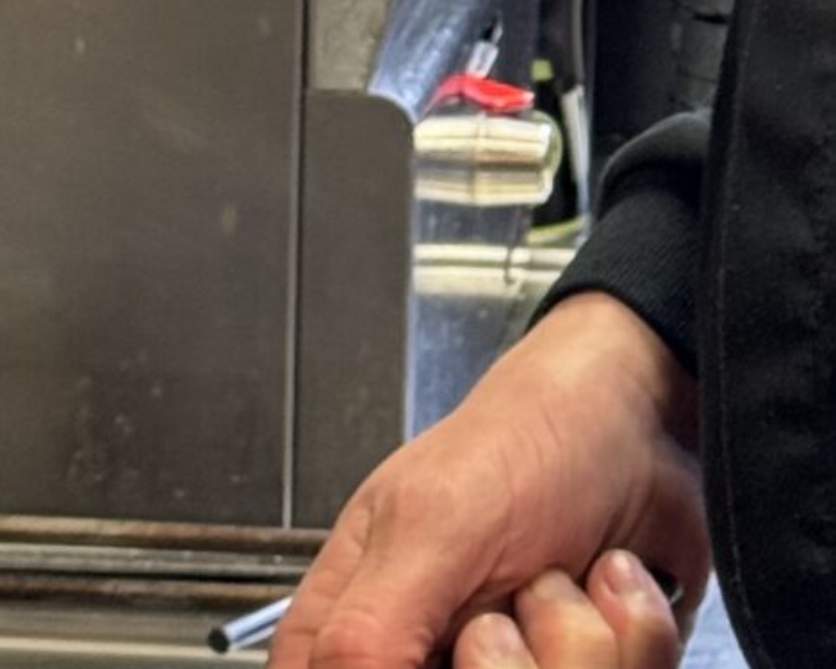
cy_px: -946
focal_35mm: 256
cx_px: 879
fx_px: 6333
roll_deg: -1.8
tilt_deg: -4.1
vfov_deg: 5.8
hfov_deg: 7.5
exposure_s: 1/50
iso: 125
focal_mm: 6.76
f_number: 1.78
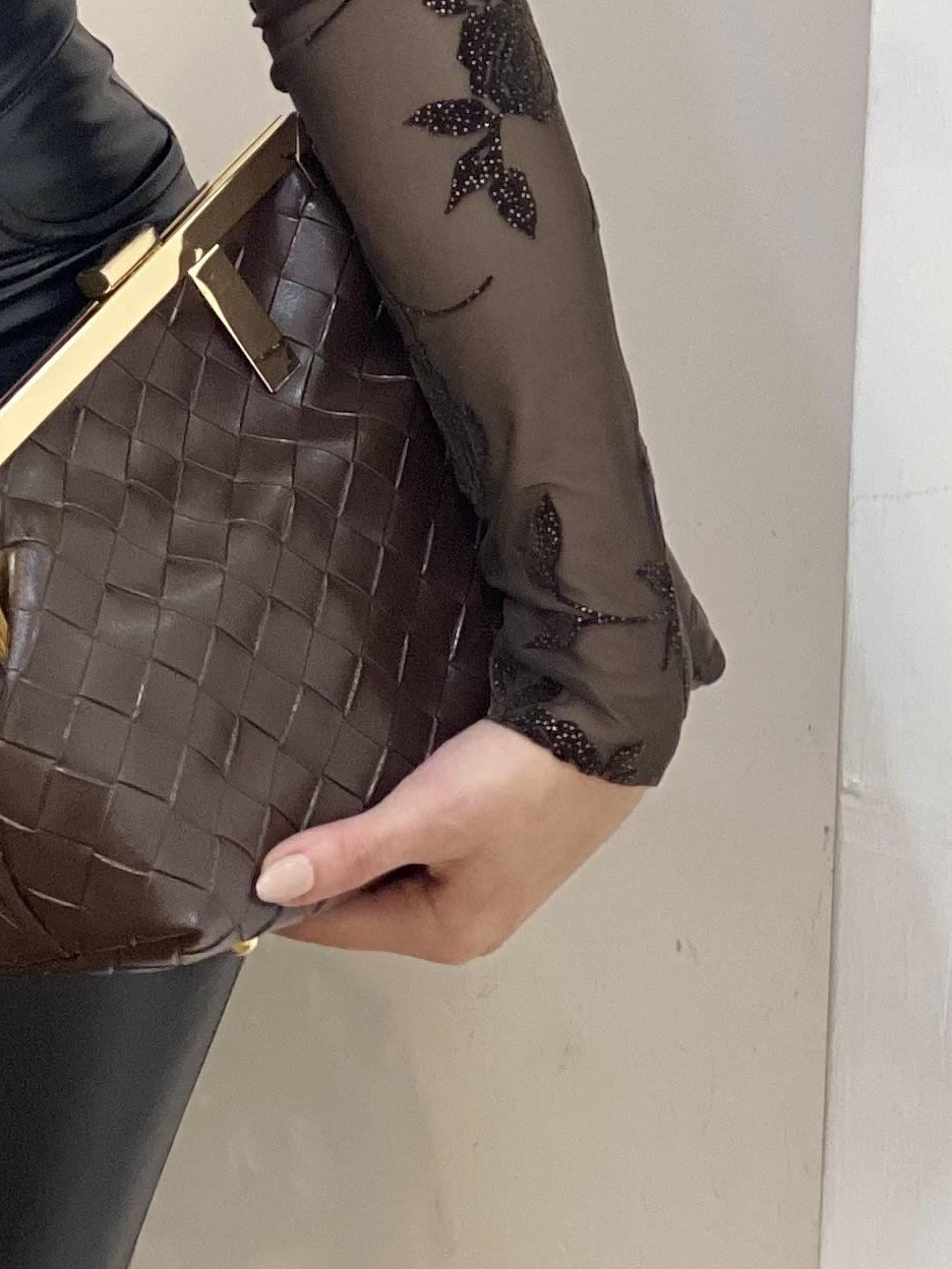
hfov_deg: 8.7
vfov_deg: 11.4
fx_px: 6160
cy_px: -400
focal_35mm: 168
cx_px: -216
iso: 100
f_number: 2
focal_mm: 6
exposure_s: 1/100
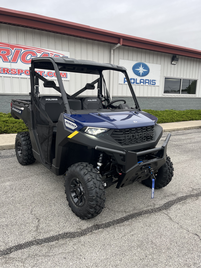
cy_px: 134
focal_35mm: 26
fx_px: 201
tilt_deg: -9.7
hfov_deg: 53.1
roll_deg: -2.2
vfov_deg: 67.3
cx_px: 100
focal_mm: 5.1
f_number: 1.6
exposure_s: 1/602
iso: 50
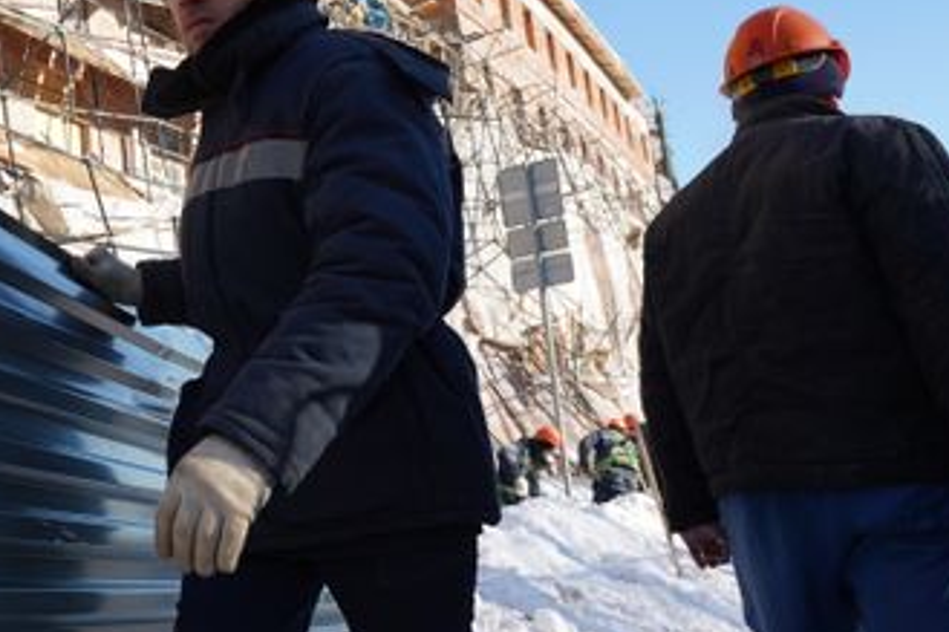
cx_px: 198
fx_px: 896
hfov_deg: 52.4
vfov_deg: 38.8
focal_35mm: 34
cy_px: 352
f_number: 5
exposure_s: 1/400
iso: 160
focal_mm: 16
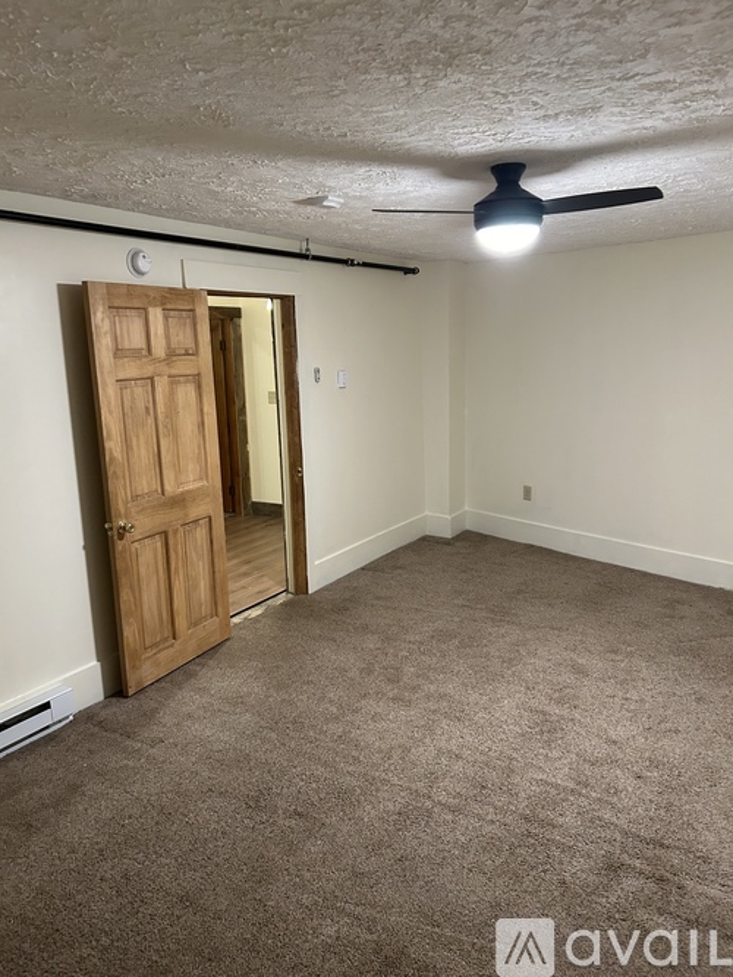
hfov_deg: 53.0
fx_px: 734
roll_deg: +0.7
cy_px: 488
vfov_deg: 67.3
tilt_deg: -10.9
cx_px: 366
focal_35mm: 26
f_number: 1.5
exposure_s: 1/60
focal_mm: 5.7
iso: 400
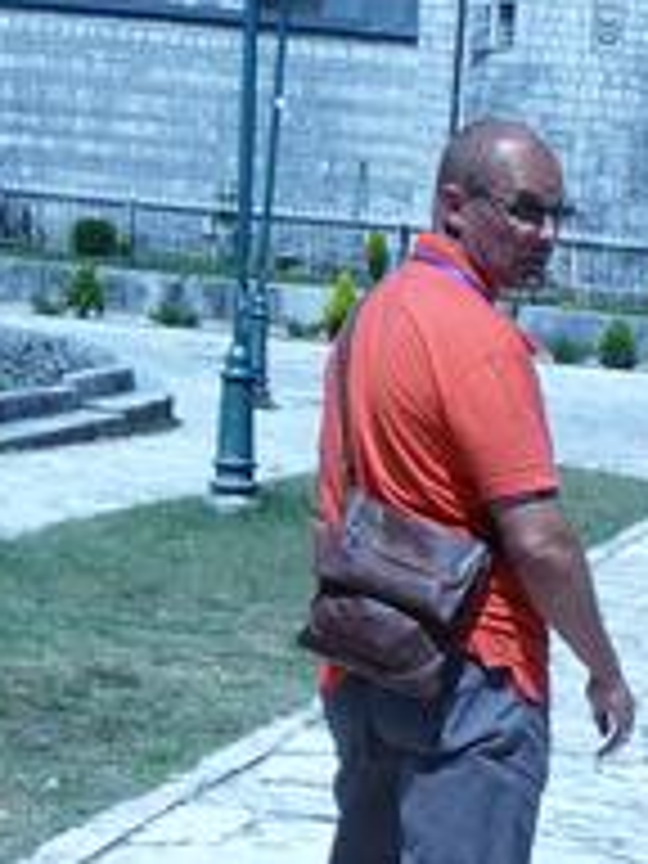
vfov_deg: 12.7
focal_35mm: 147
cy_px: 1314
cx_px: 1066
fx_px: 3669
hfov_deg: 9.7
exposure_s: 1/800
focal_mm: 6.7
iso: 100
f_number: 3.9
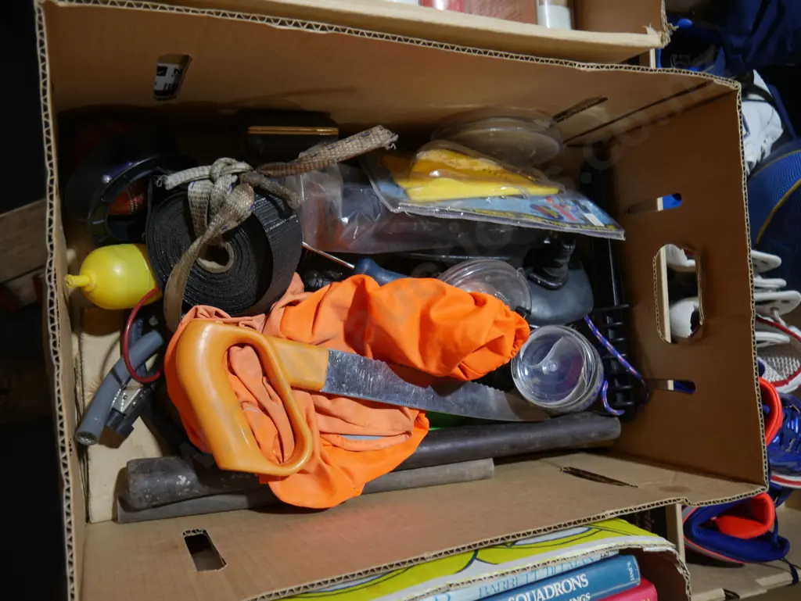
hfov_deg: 63.4
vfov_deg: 49.8
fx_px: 648
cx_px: 400
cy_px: 300
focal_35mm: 28
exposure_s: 1/60
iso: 200
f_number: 3.5
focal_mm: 14
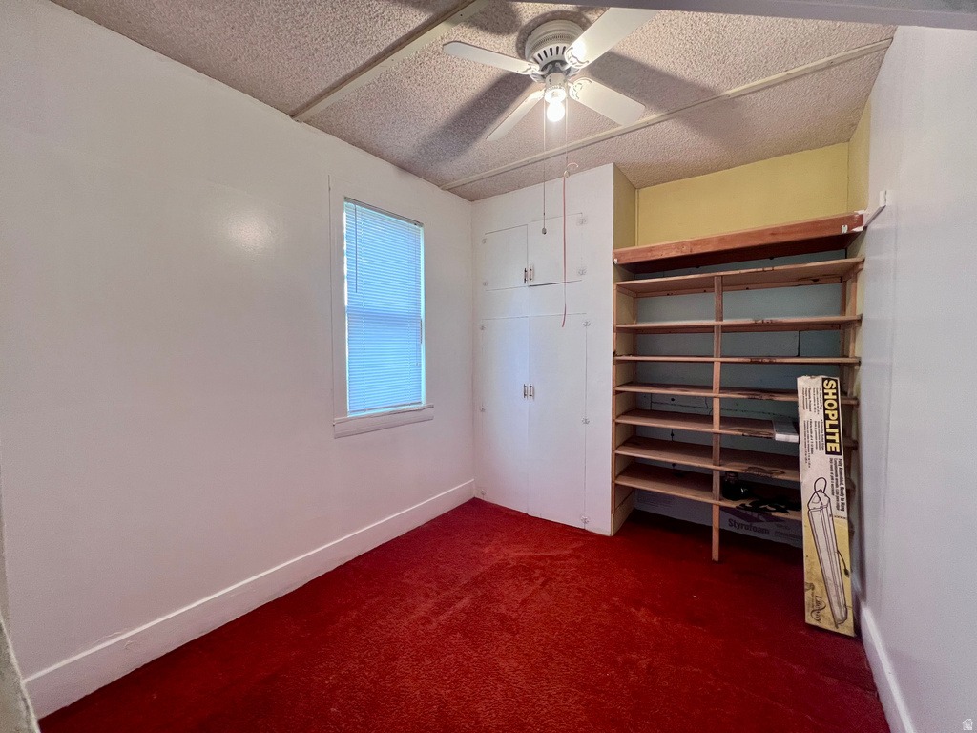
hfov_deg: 106.2
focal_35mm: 13
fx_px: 367
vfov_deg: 89.9
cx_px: 488
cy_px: 366
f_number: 1.8
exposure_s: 1/60
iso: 250
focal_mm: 1.57
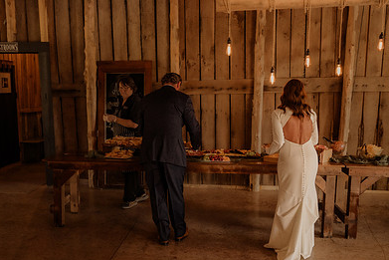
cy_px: 153
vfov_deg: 35.0
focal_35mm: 38
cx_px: 176
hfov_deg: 50.6
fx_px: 411
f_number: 2.8
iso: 1250
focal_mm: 24
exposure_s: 1/250
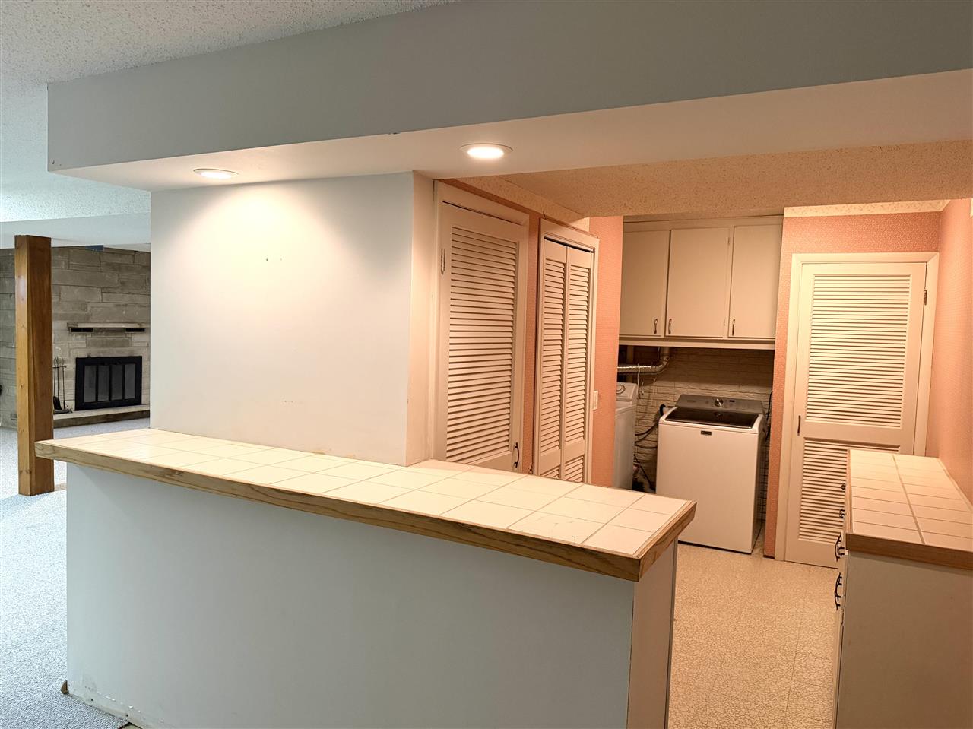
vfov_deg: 56.8
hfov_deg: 71.6
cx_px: 486
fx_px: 674
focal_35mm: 24
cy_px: 364
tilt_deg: -3.8
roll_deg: -1.4
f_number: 1.78
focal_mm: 6.76
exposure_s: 1/60
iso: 500
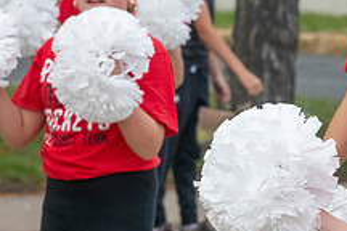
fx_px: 6477
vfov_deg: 2.0
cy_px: 129
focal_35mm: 672
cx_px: 284
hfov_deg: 3.1
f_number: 11
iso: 3200
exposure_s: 1/500
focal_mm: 250
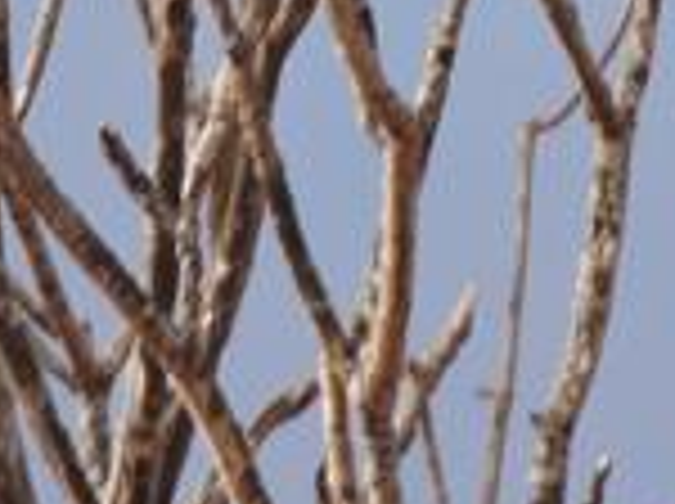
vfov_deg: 0.2
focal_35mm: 7850
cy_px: -889
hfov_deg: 0.3
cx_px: 576
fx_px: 152828
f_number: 6
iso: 100
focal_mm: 215
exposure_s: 1/320
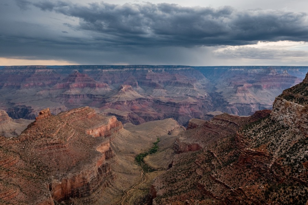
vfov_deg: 53.1
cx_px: 154
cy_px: 102
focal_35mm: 24
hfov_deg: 73.7
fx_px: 205
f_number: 22
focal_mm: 24
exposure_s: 1/60
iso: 800
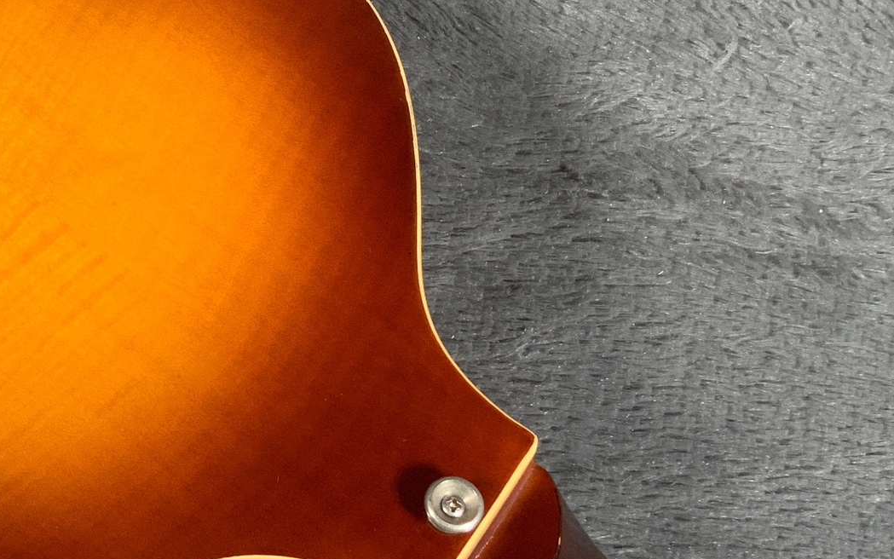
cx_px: -19
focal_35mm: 75
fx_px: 1828
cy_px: 176
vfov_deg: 17.3
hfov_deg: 26.0
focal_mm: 3
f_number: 1.8
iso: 50
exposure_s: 1/104
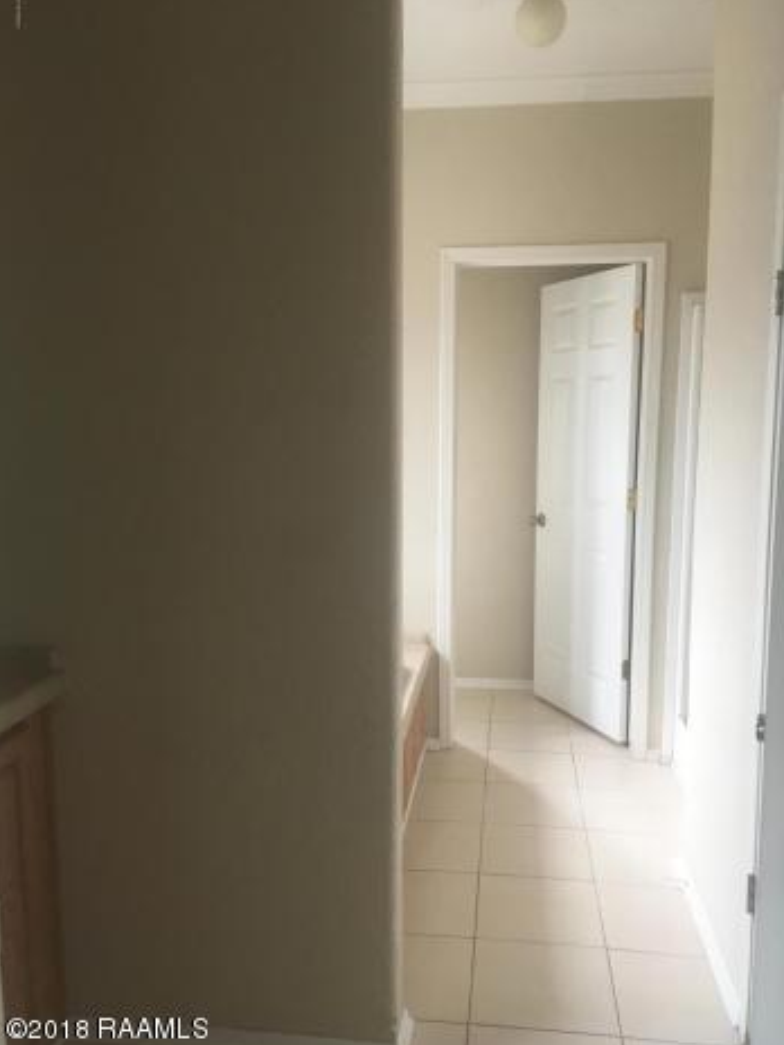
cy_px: 534
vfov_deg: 60.0
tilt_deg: -6.9
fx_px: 906
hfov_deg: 46.8
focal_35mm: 30
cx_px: 399
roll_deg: +0.5
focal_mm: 4.15
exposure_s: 1/33
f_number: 2.2
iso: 40
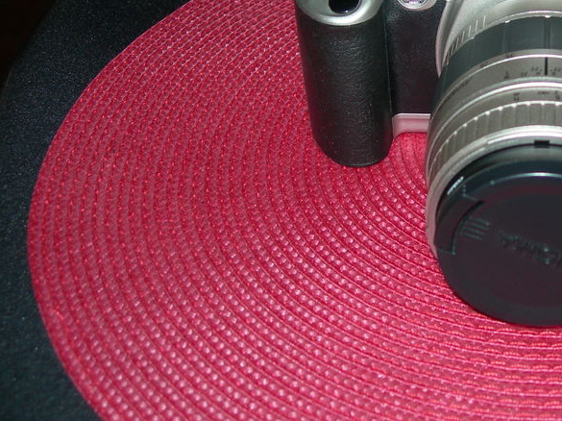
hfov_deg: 28.9
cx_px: 477
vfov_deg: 22.4
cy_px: 111
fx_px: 1055
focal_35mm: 65
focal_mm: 7.8
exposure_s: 1/60.1
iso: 50
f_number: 2.8
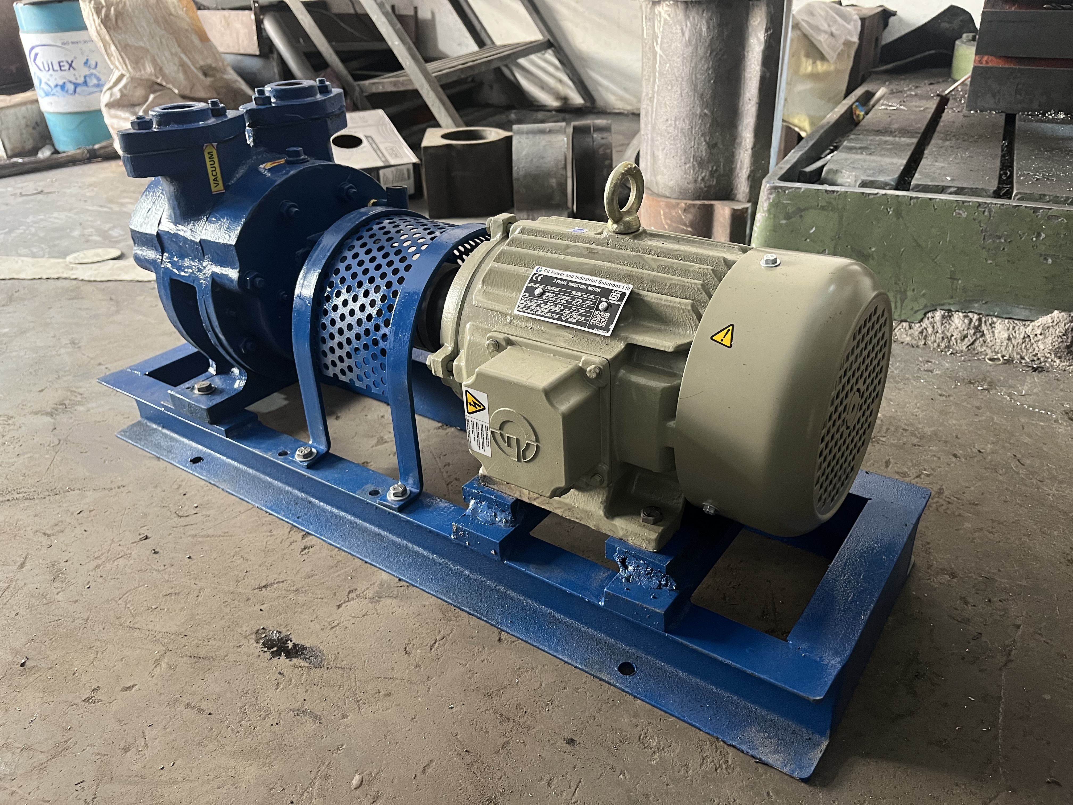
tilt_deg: -29.2
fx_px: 806
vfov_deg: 53.1
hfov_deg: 67.3
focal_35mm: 26
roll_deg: +2.7
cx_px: 536
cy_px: 402
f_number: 1.6
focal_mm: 5.1
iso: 400
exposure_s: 1/50
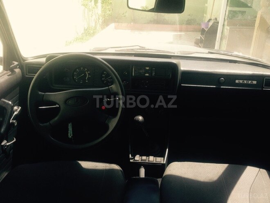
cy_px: 102
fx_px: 257
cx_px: 135
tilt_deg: -23.1
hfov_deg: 55.4
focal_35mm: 33
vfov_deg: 42.9
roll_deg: -0.9
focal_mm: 4.12
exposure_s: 1/291
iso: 50
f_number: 2.4
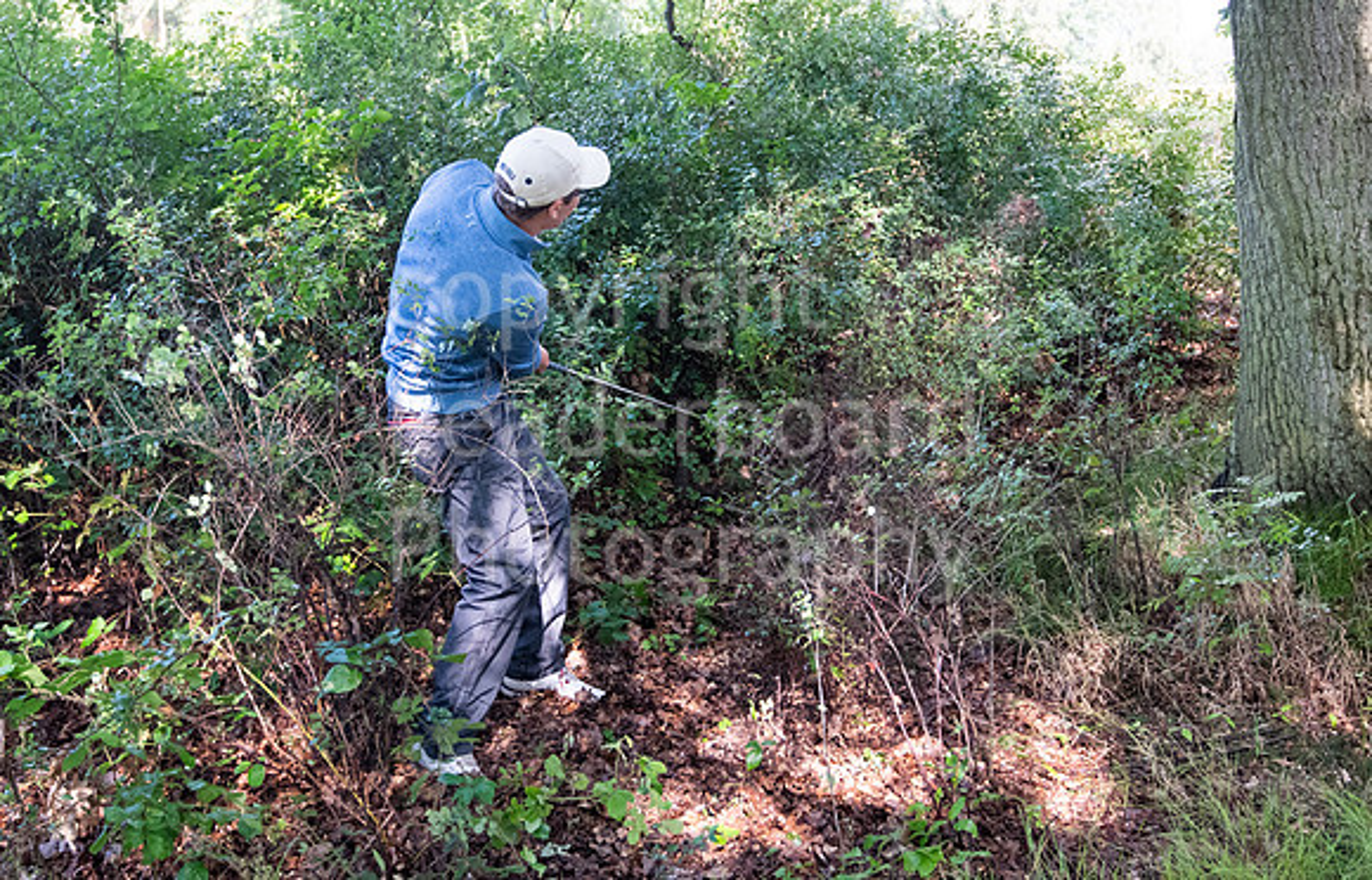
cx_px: 663
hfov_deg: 44.0
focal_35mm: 45
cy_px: 394
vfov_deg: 29.0
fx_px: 1699
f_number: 4
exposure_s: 1/1000
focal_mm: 26
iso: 2500
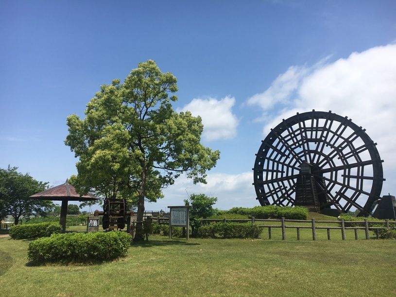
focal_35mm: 29
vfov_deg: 48.2
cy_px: 148
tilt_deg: +11.8
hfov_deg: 61.7
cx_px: 198
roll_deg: -1.0
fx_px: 332
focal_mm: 4.15
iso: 25
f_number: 2.2
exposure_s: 1/2331
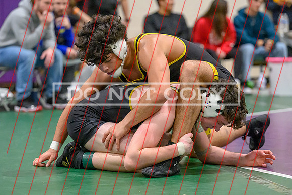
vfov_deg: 9.9
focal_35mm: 139
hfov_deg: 14.7
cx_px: 137
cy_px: 87
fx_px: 1128
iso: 11400
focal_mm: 110
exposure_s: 1/800
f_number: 2.8
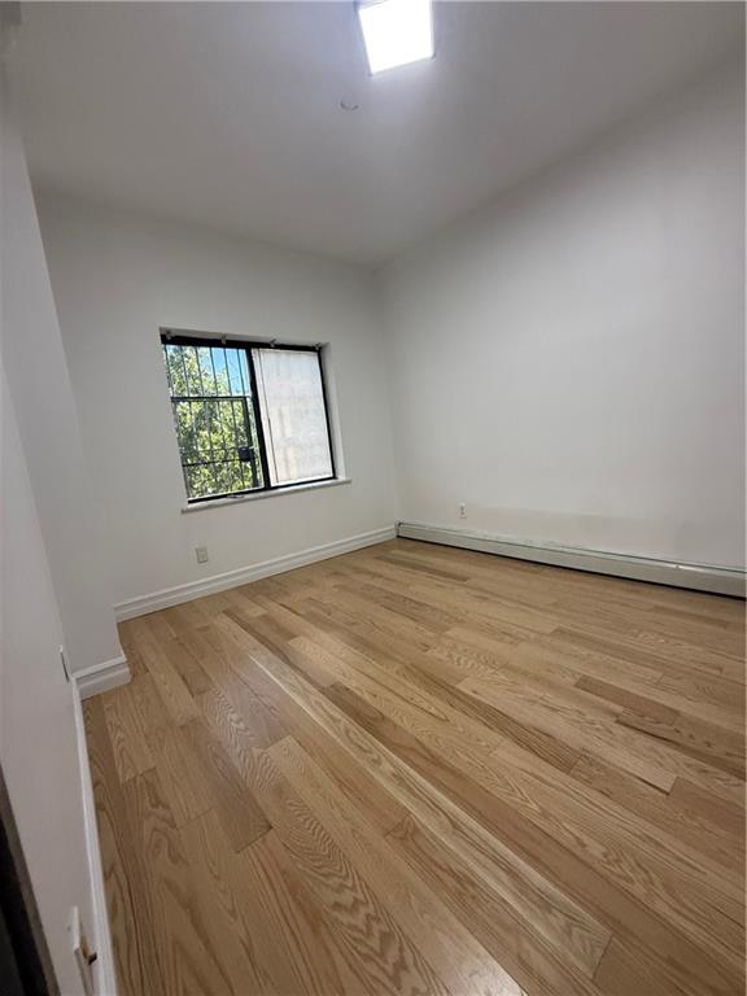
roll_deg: +4.8
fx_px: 403
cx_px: 374
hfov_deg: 85.7
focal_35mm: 14
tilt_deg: -8.8
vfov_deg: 102.1
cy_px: 498
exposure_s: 1/99
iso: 200
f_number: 2.2
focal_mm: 2.22
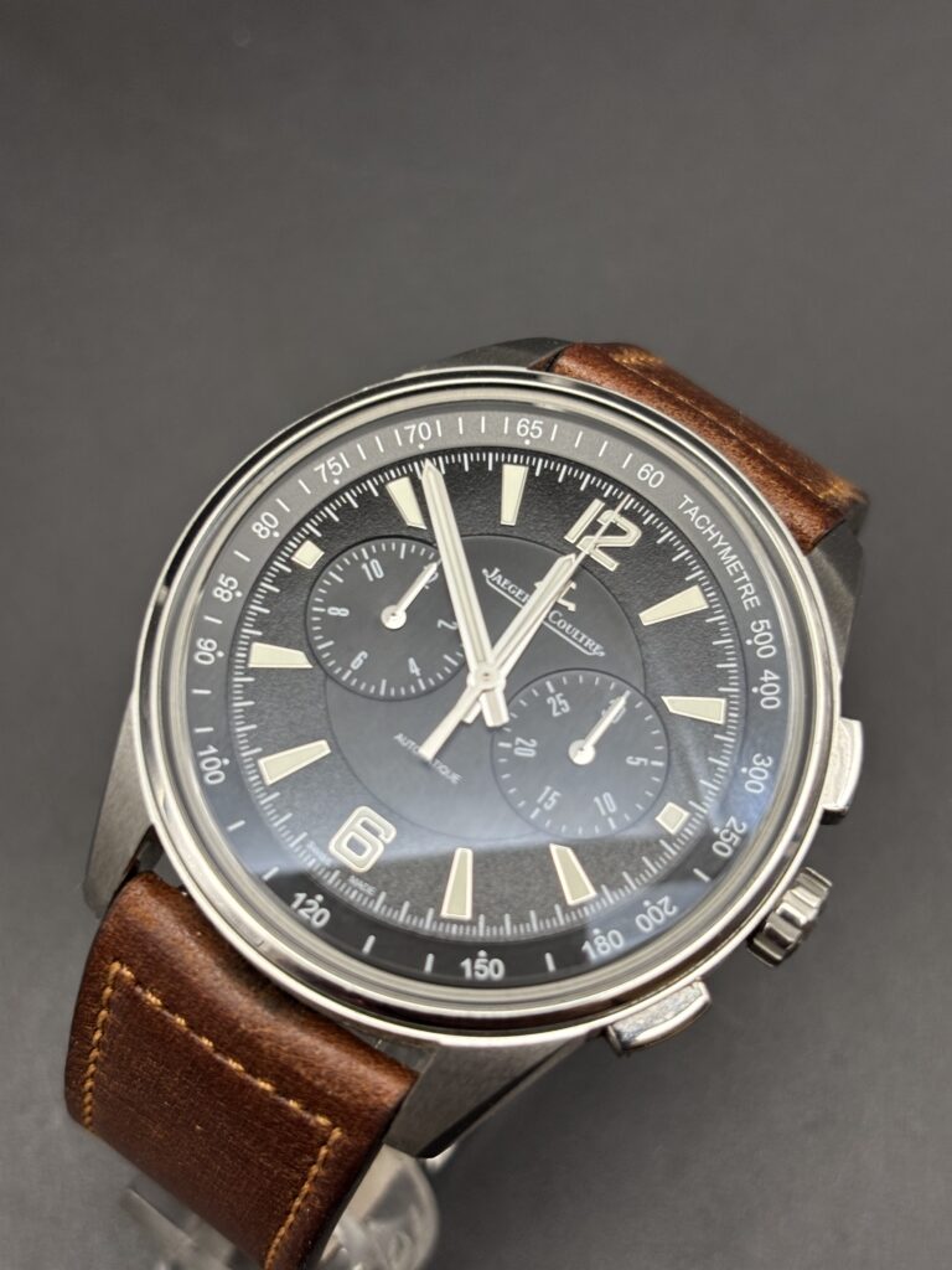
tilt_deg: -68.2
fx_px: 1907
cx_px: 476
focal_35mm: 52
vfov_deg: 36.8
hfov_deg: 28.0
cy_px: 635
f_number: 1.6
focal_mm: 5.96
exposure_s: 1/50
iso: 50
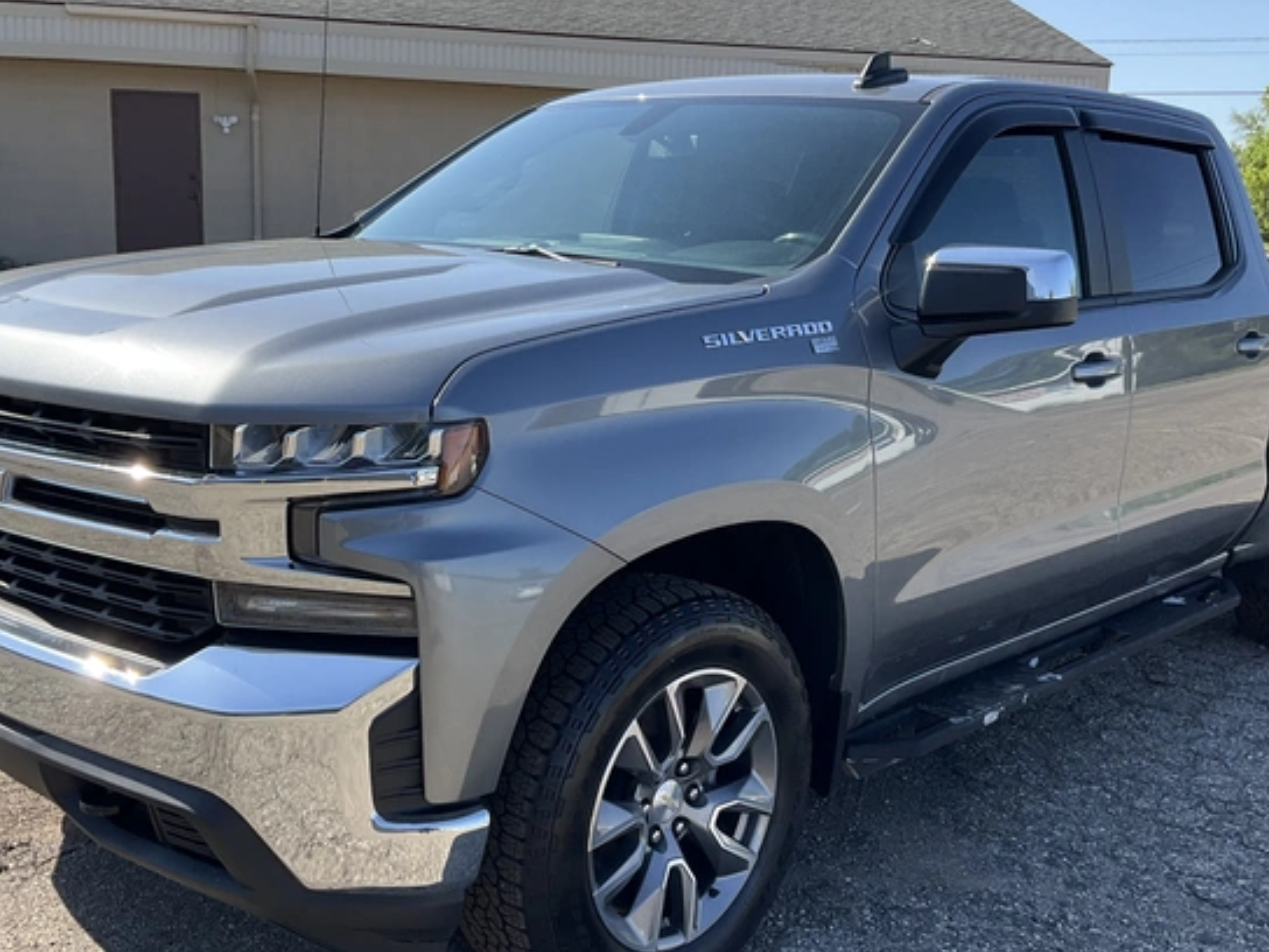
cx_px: 641
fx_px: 1466
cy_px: 510
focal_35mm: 40
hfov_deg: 46.8
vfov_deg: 35.9
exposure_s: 1/666
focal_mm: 3
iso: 25
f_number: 1.8
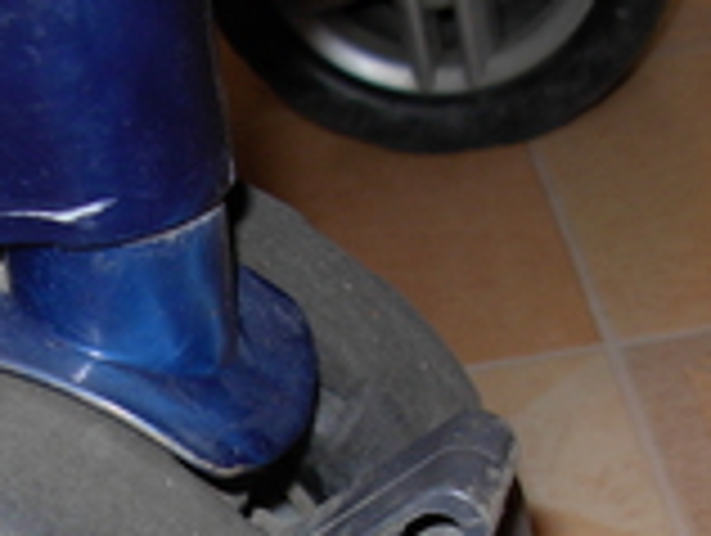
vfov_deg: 13.4
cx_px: 72
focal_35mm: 108
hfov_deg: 17.9
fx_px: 2222
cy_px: 622
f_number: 2.9
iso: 79
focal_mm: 6.3
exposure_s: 1/22.6
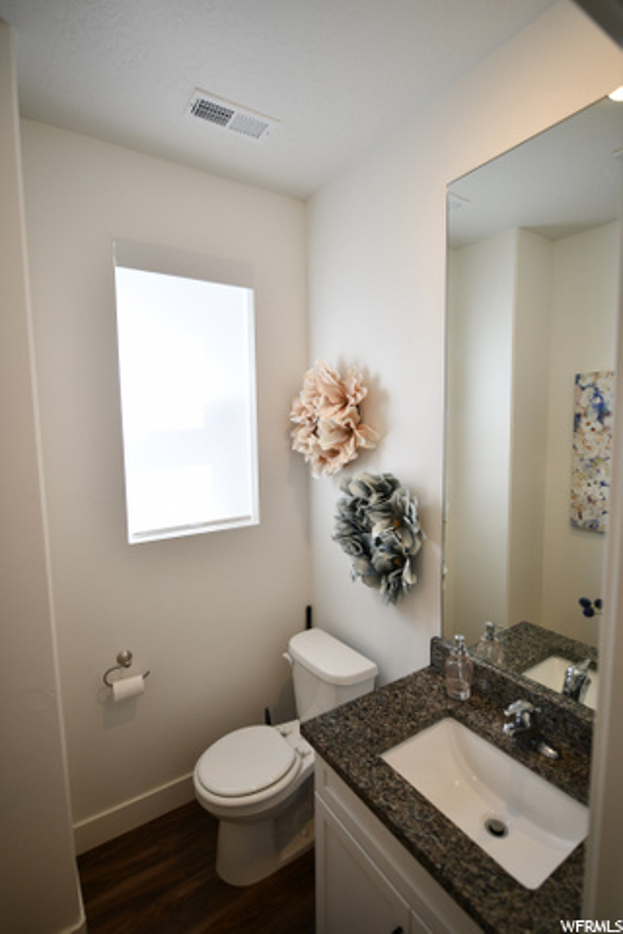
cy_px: 467
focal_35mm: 17
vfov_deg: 93.3
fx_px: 441
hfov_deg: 70.4
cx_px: 312
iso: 160
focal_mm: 17
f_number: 3.2
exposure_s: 1/100
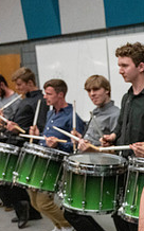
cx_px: 240
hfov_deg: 17.2
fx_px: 409
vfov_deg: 31.2
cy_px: 161
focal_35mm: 65
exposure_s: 1/500
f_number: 4
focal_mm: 24
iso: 10000
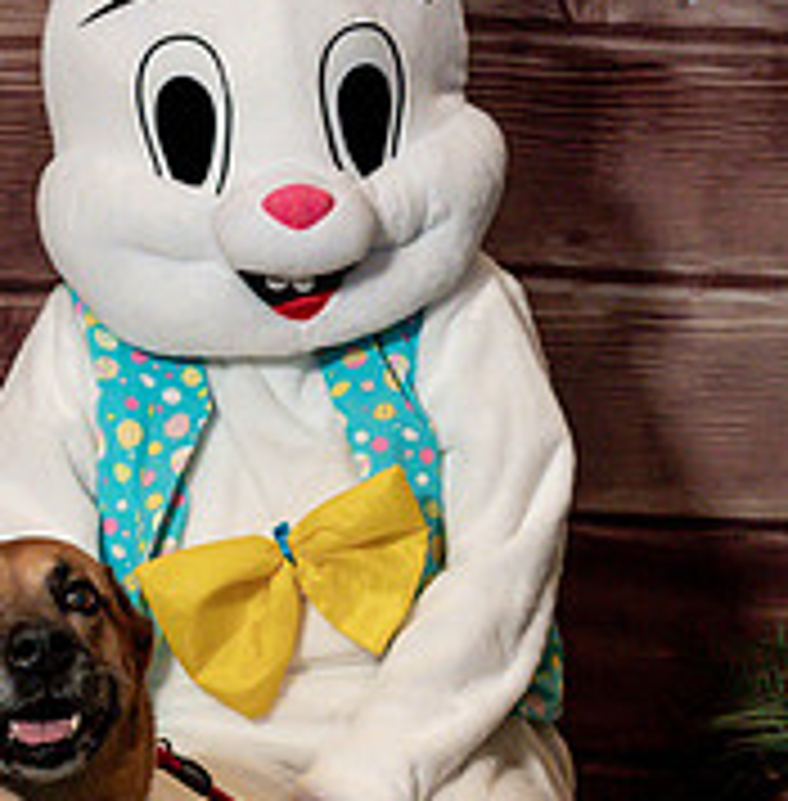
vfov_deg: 14.9
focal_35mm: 117
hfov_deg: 14.7
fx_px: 3039
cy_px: 626
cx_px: 247
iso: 8000
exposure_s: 1/500
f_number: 4.5
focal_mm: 36
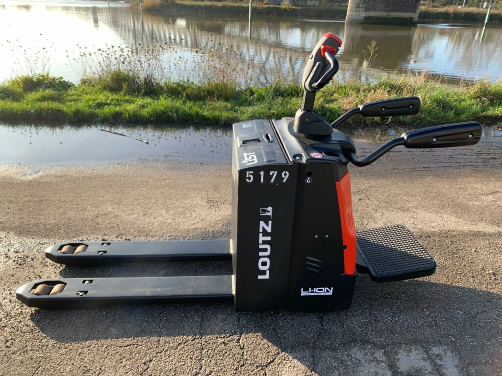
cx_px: 251
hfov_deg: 67.3
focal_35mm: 26
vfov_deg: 53.1
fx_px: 377
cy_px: 188
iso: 25
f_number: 1.8
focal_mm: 4.25
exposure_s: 1/285
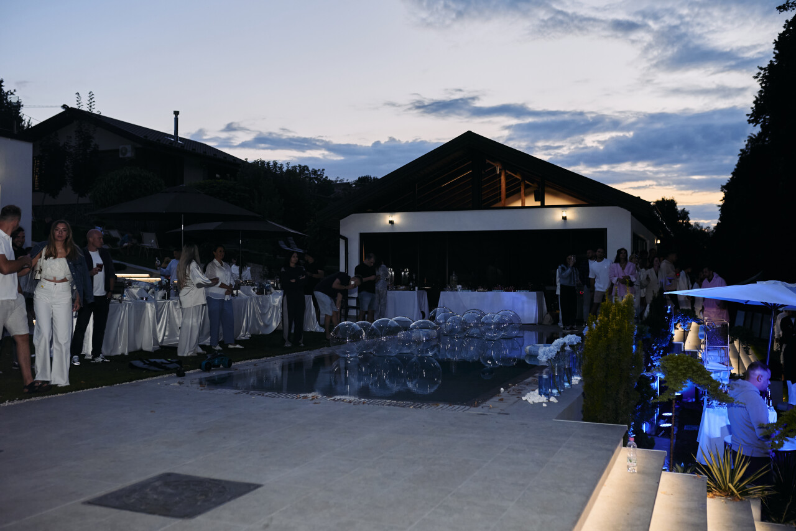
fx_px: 774
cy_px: 266
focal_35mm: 35
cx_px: 398
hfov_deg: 54.4
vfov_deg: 37.9
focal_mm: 35
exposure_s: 1/200
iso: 250
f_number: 3.2
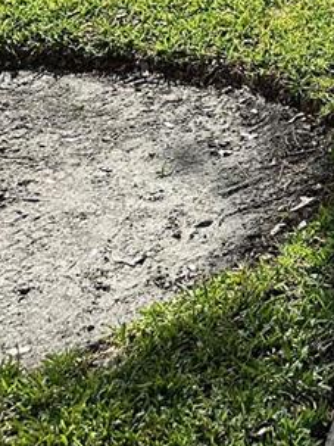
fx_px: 1223
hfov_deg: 14.7
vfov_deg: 16.8
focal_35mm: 95
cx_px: 465
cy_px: -381
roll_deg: +0.2
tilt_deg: -1.6
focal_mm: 6.86
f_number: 1.78
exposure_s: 1/2070
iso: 80
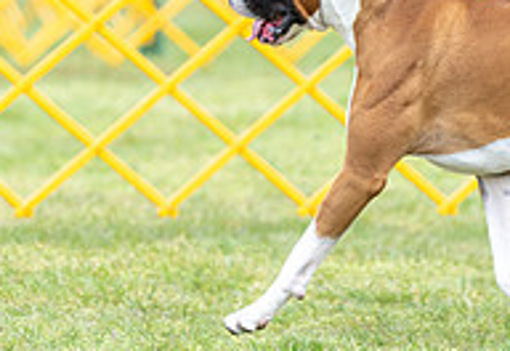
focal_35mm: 668
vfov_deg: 2.1
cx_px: 328
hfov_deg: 3.1
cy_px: -86
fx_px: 9555
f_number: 4.5
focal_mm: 200
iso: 500
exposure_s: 1/1000
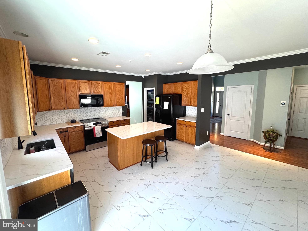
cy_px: 116
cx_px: 154
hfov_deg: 102.0
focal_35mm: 14
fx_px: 125
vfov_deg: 85.7
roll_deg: -0.5
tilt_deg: -6.9
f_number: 2.2
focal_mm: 2.22
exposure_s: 1/120
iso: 160
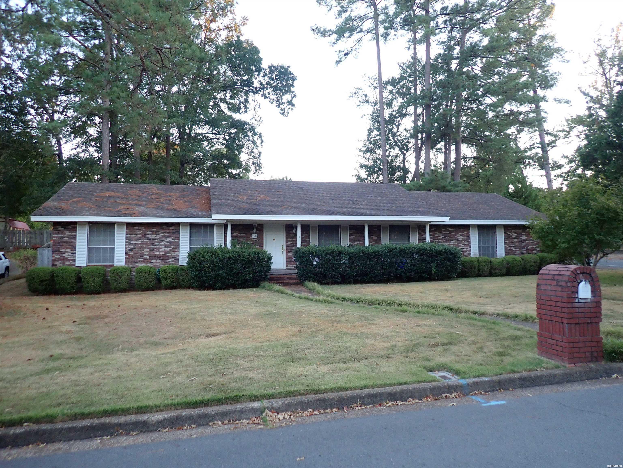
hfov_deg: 69.4
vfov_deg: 54.9
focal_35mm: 25
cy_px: 234
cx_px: 312
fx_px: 450
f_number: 2
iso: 160
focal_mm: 4.5
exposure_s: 1/125
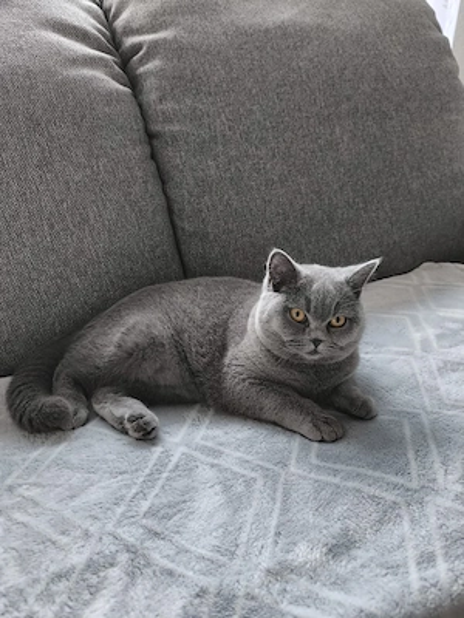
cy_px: 309
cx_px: 232
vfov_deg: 73.9
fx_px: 411
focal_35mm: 23
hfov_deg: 58.9
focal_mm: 6.14
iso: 640
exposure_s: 1/50.3
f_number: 1.65
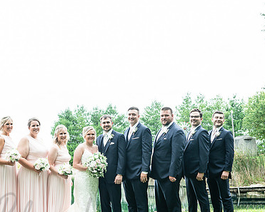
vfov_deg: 20.5
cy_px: 172
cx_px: 93
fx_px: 581
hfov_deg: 25.6
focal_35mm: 74
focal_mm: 28
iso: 100
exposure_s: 1/80
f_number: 4.5
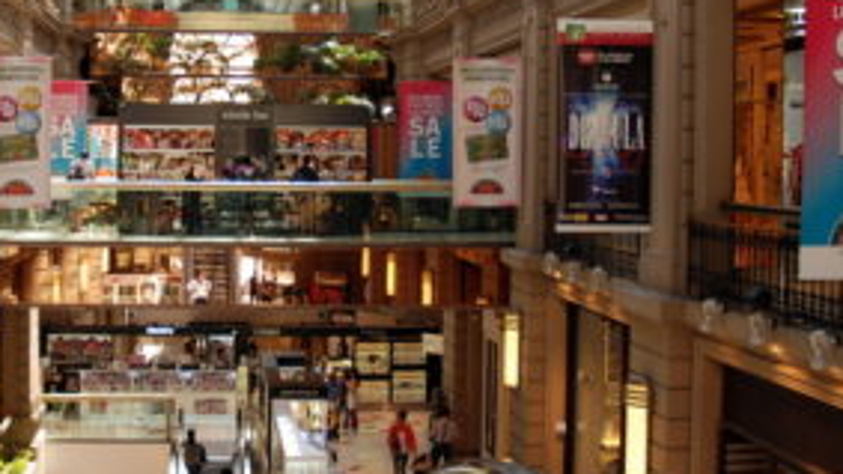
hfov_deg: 40.8
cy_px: 174
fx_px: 1117
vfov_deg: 23.9
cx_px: 283
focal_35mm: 50
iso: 100
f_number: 3.5
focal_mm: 18
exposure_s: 1/25
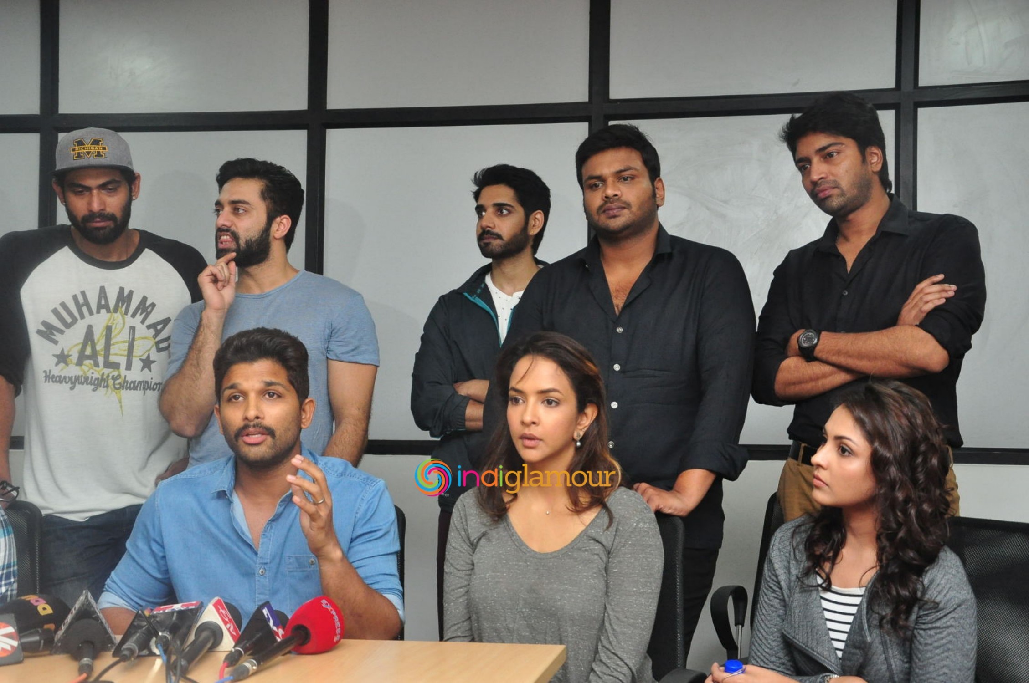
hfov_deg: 38.9
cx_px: 514
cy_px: 342
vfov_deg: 26.4
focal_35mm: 51
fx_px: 1456
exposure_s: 1/125
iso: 1600
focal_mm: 34
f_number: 6.3
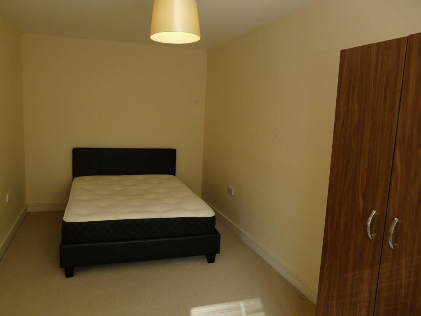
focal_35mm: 28
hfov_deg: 63.4
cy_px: 158
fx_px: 341
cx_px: 210
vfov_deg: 49.7
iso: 100
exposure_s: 1/80
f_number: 2.8
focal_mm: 4.6
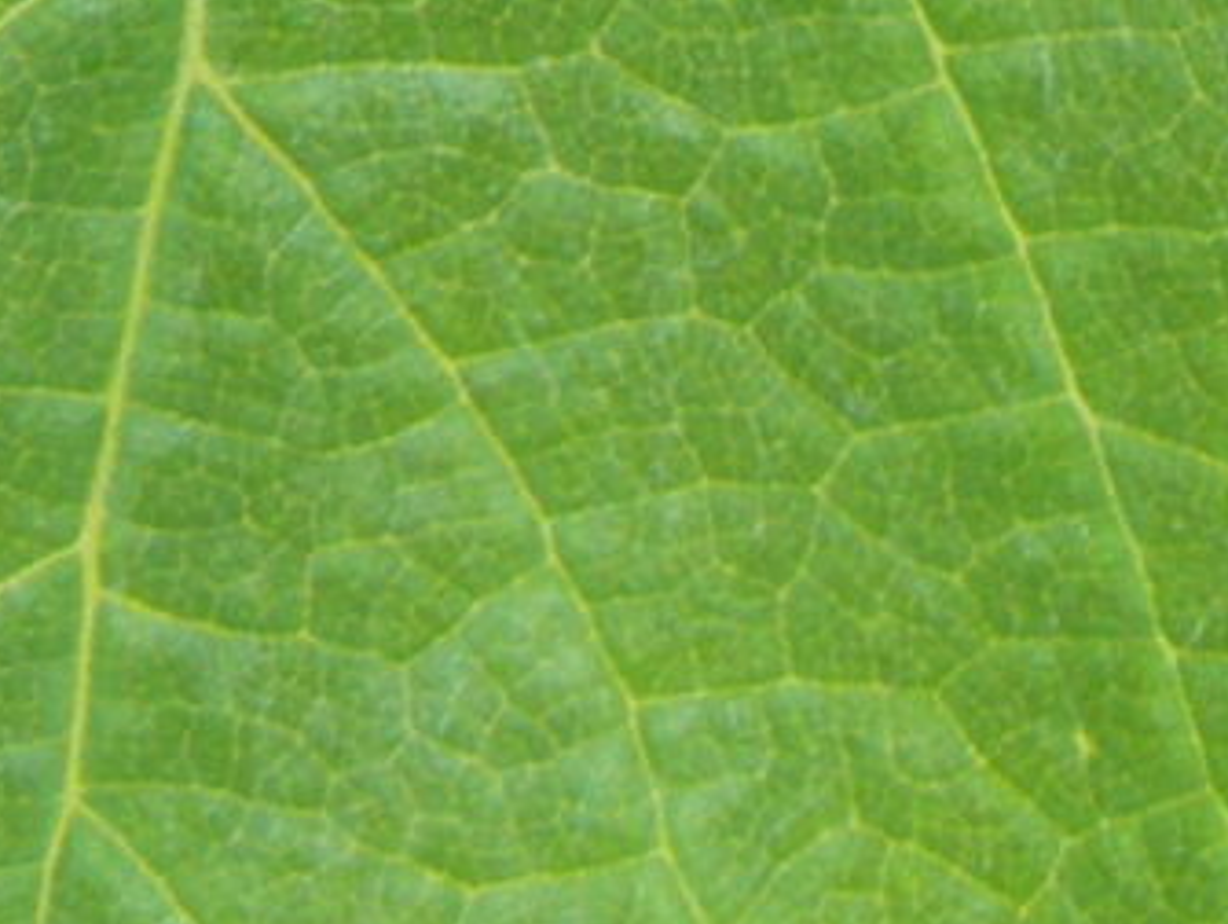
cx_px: 209
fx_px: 10299
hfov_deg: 6.8
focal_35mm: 290
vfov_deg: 5.0
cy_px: -1236
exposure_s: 1/100
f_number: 3.5
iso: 50
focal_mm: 6.7
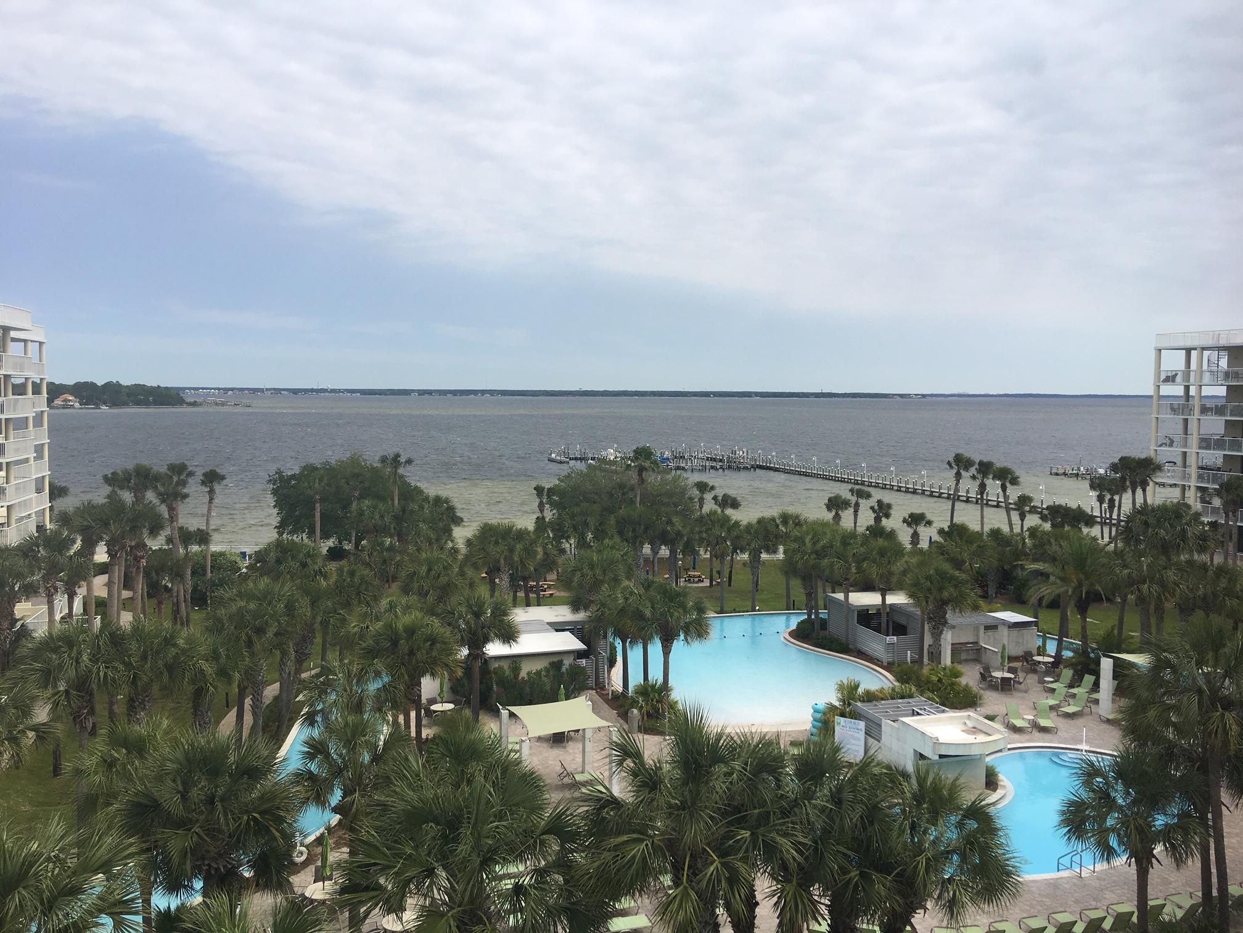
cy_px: 466
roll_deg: -0.1
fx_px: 1041
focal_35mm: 29
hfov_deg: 61.7
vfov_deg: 48.2
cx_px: 622
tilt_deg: -2.6
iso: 25
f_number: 2.2
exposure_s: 1/1570
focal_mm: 4.15
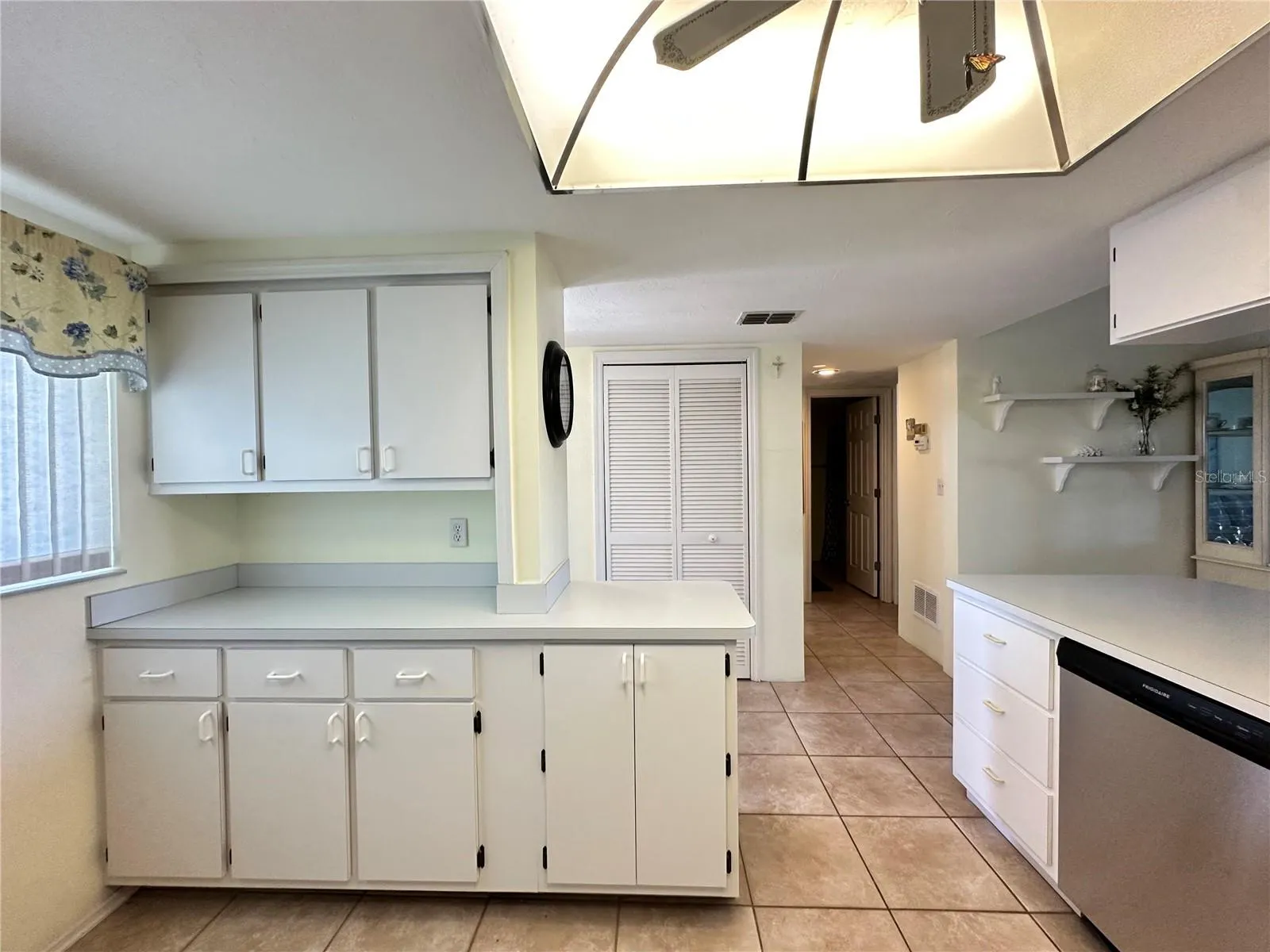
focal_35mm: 14
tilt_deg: -0.9
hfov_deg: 102.1
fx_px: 514
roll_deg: +1.0
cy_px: 476
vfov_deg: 85.7
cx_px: 635
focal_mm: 2.22
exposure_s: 1/60
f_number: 2.2
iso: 200
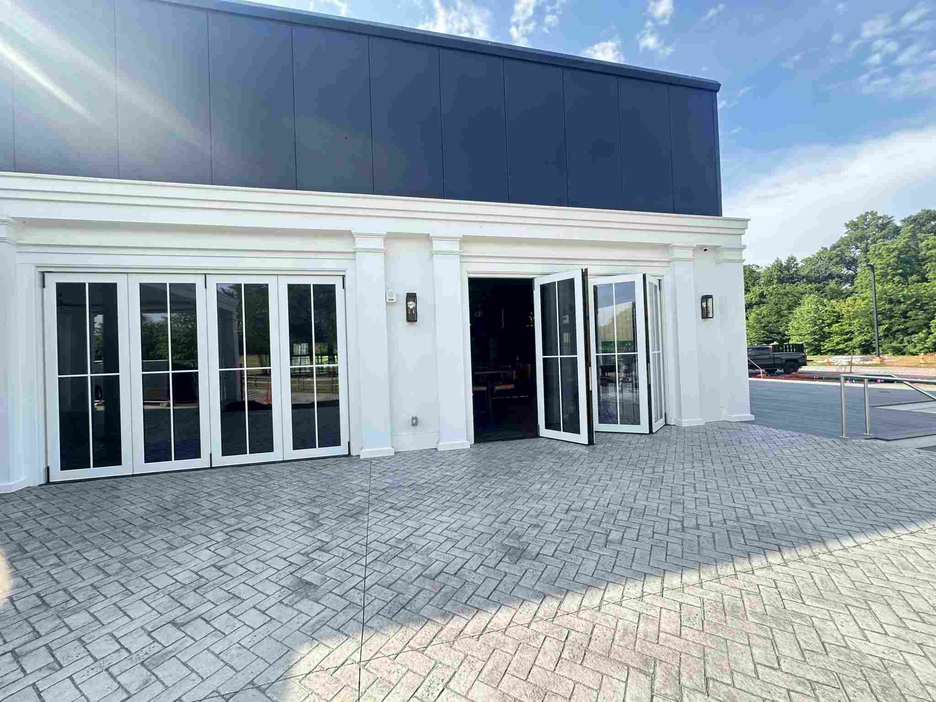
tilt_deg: +1.4
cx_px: 468
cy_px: 351
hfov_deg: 102.1
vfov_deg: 85.7
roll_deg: +2.4
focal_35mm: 14
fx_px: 379
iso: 40
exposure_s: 1/375
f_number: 2.2
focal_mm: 2.22
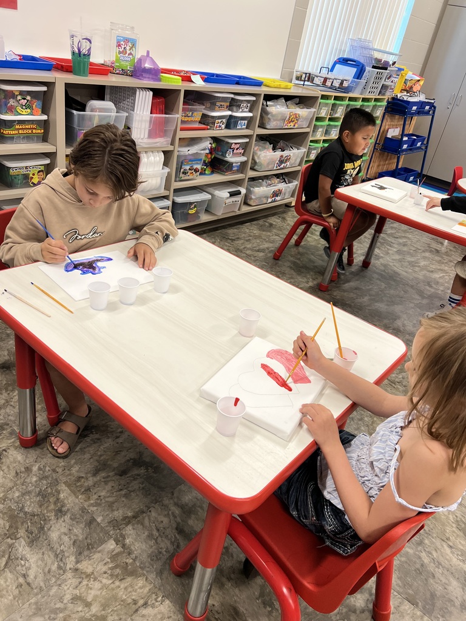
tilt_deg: -30.7
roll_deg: -12.4
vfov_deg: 67.3
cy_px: 310
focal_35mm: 26
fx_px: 467
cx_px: 233
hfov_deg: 53.1
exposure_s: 1/120
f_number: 1.5
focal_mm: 5.7
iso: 100
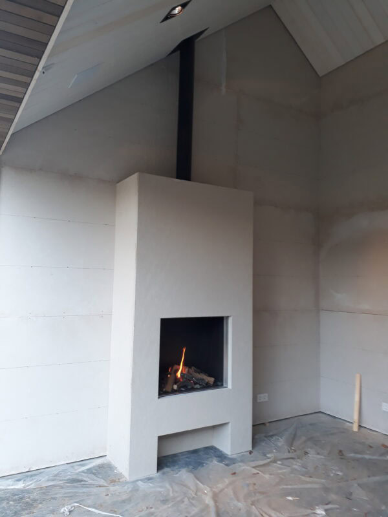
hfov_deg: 51.4
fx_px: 404
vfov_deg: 65.3
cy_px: 258
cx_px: 194
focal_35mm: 27
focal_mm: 3.6
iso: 50
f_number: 1.9
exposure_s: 1/33
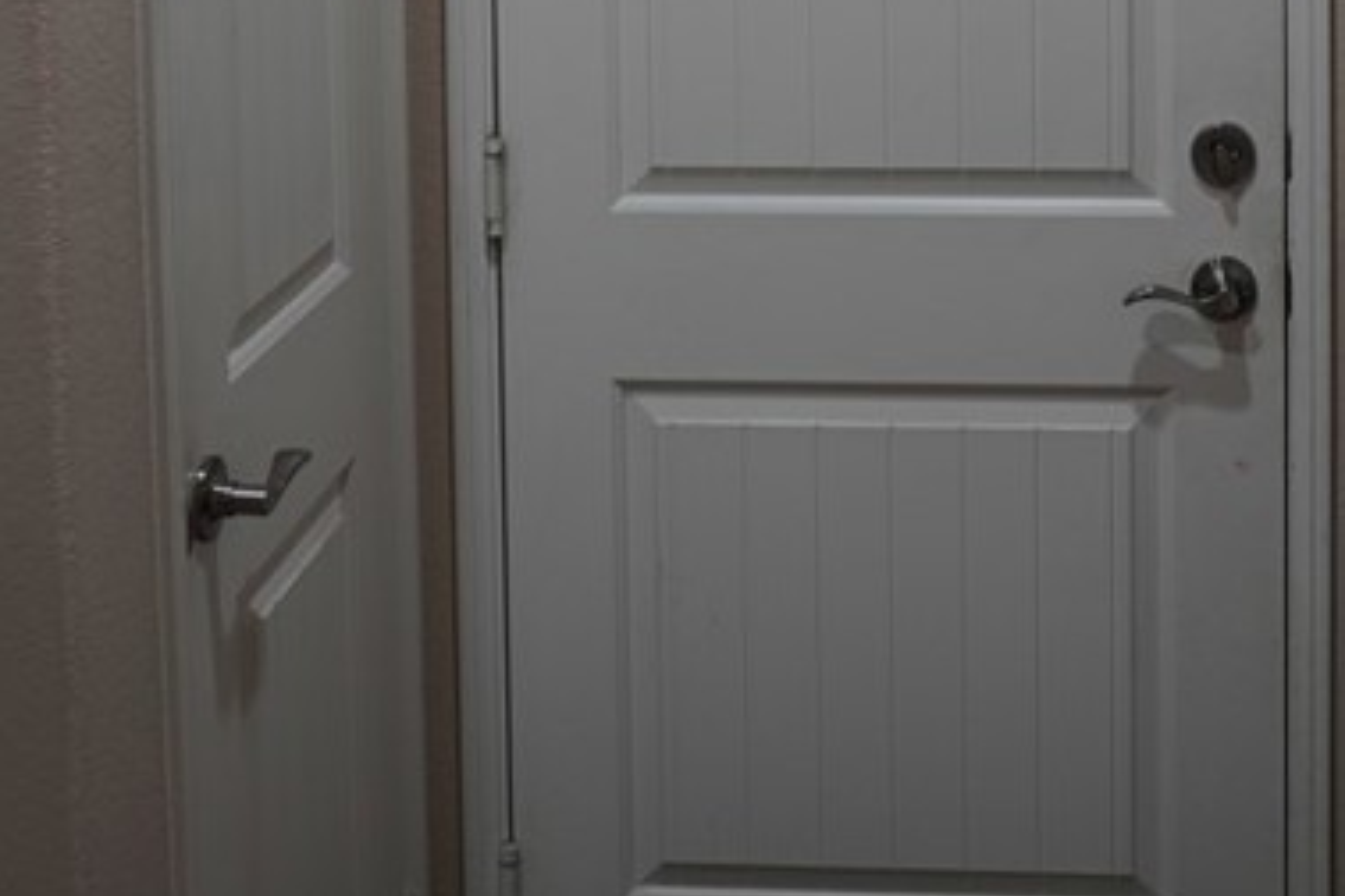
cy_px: -201
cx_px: 872
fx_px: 2428
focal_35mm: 65
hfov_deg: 30.8
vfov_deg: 19.6
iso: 200
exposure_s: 1/125
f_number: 1.8
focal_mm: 16
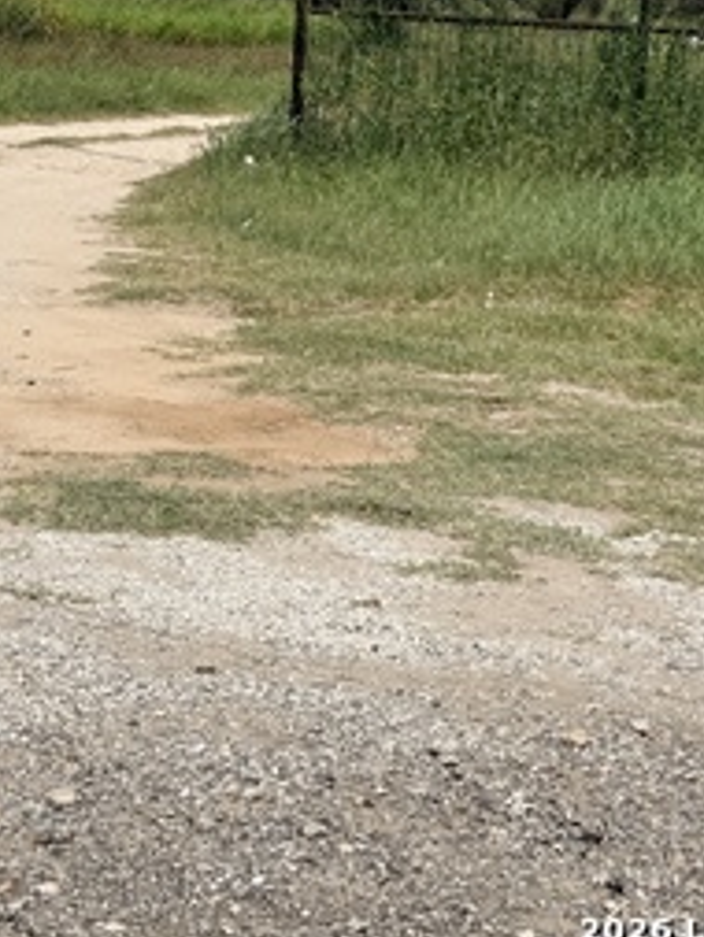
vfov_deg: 21.0
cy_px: 63
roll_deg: -1.7
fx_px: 2466
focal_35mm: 91
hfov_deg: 16.2
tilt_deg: -1.5
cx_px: 207
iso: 64
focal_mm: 6.76
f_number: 1.78
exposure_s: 1/11364
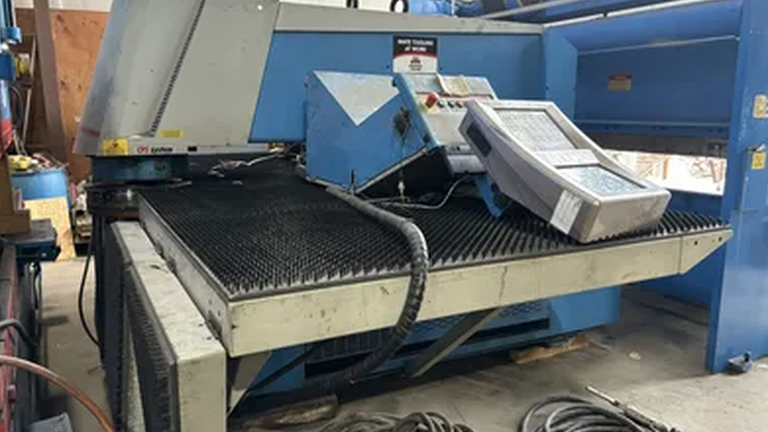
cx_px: 381
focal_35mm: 29
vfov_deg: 40.2
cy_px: 212
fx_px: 591
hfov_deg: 66.1
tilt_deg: -11.0
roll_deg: +0.4
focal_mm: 5.96
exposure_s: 1/60
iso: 320
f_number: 1.6
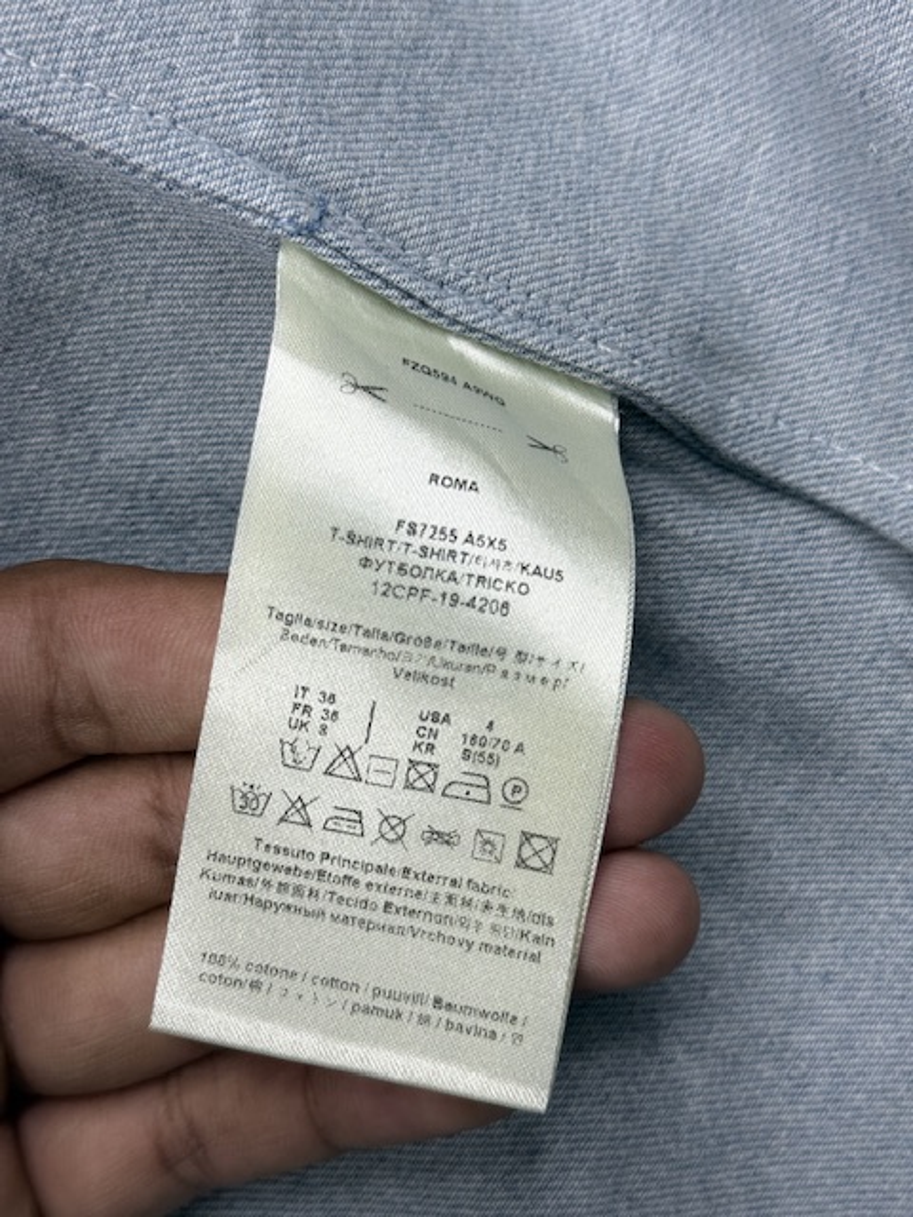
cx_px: 456
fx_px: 1688
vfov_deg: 39.7
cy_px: 608
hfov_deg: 30.3
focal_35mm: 48
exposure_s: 1/286
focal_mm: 6.76
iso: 80
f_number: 1.78
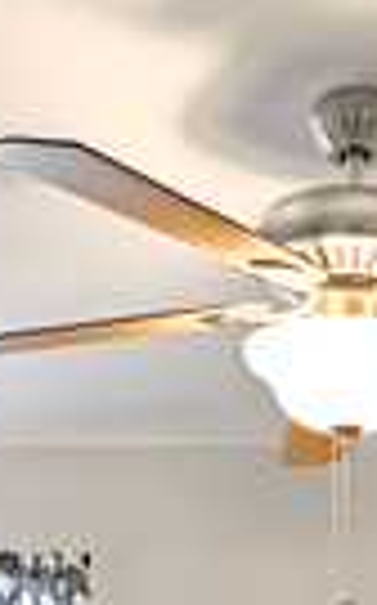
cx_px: 292
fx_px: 1435
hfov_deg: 14.9
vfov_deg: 21.7
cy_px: 771
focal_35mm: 87
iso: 90
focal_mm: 12
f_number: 3.5
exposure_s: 1/20
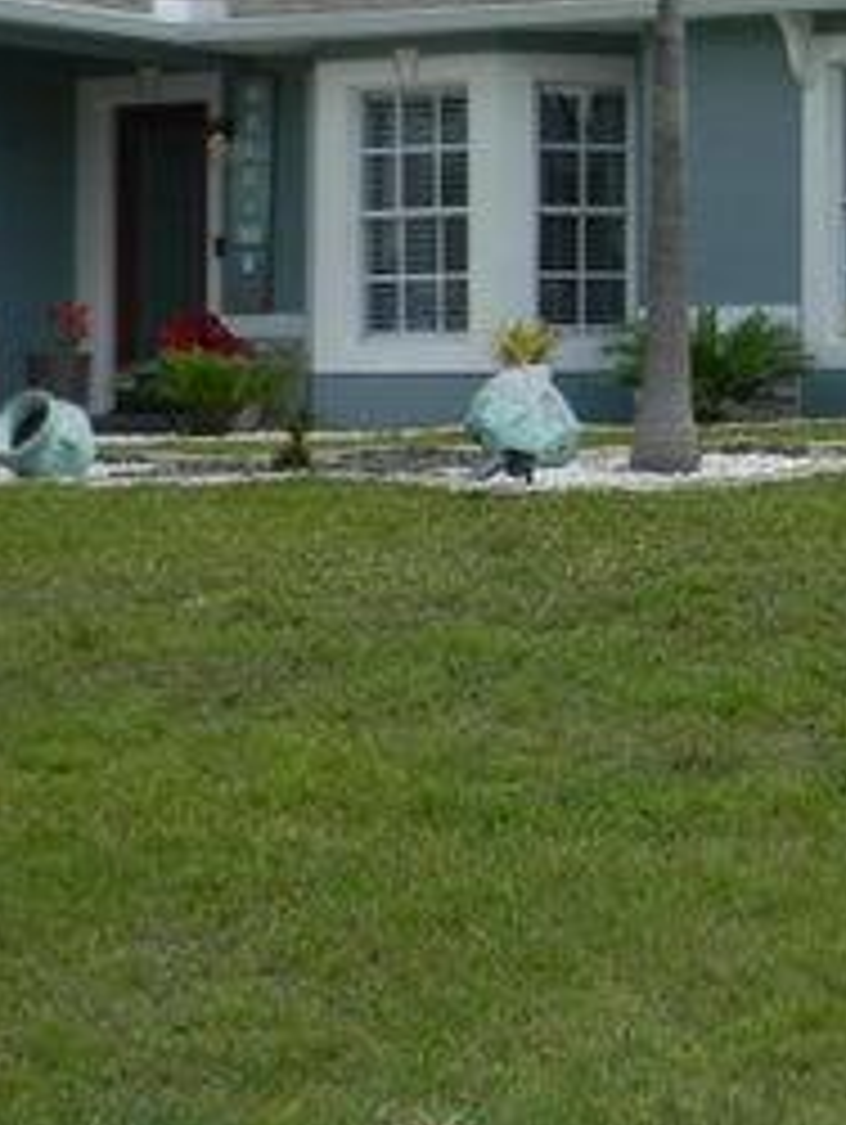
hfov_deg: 14.7
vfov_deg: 21.1
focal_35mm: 92
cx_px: 1354
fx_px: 2993
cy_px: 302
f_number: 3.7
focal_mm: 6.4
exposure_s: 1/747
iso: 80
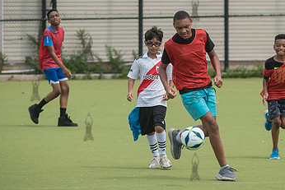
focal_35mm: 350
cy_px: 98
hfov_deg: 5.9
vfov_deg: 3.9
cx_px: 199
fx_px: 2772
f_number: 4
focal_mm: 145
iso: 250
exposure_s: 1/2000
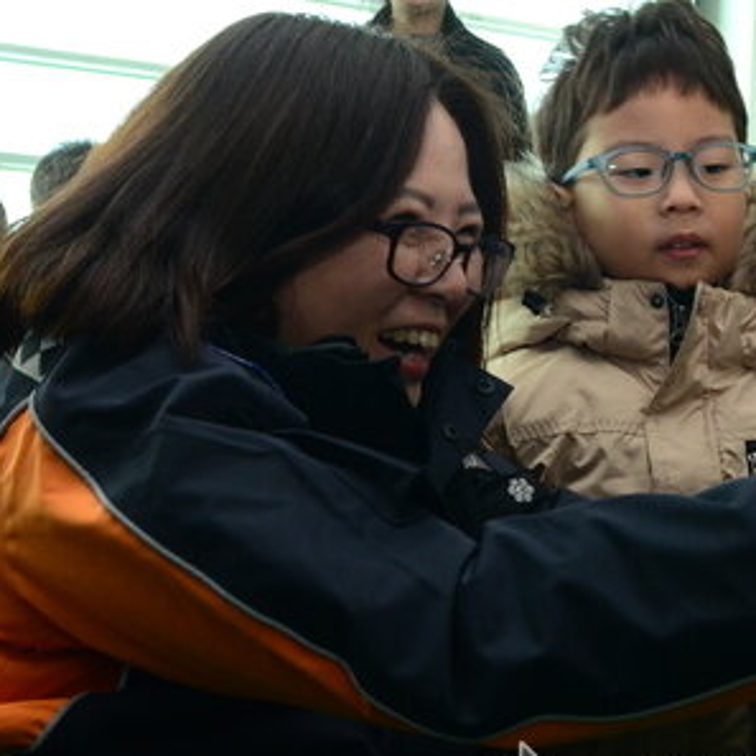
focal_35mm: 72
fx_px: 1779
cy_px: 346
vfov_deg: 24.0
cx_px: 756
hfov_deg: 23.0
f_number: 8
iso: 1250
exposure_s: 1/60
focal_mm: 24
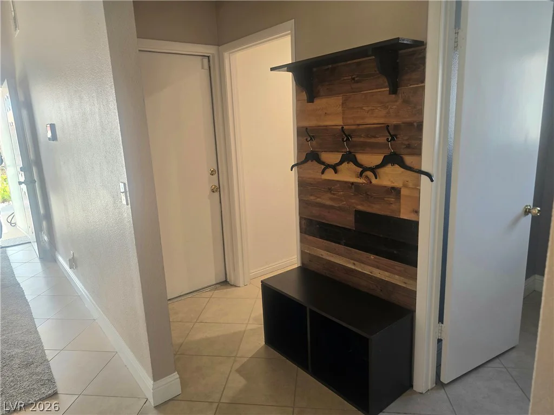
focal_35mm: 23
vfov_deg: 58.9
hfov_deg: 73.9
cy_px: 208
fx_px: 368
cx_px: 277
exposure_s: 1/54.3
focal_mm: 6.3
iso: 64
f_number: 1.7
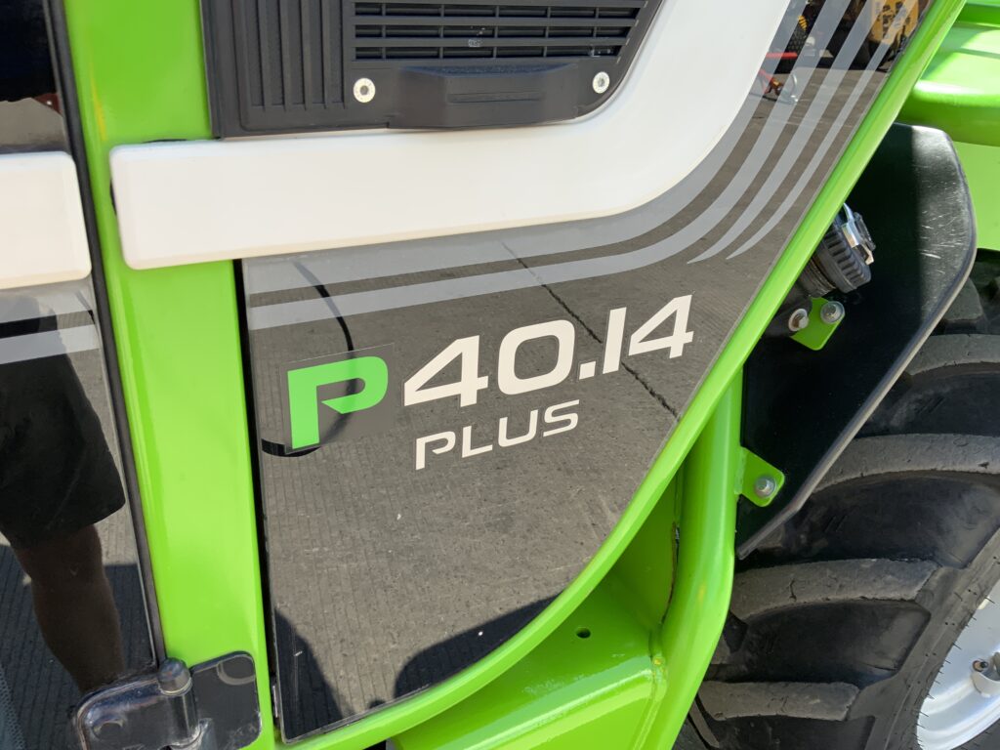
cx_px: 500
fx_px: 838
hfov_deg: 61.7
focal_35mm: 29
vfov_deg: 48.2
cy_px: 375
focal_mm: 3
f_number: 1.8
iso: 16
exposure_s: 1/248
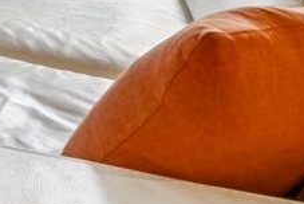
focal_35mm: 114
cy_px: -276
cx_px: -544
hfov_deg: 11.9
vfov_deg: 10.5
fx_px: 964
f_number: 8
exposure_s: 1/10
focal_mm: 16
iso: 320
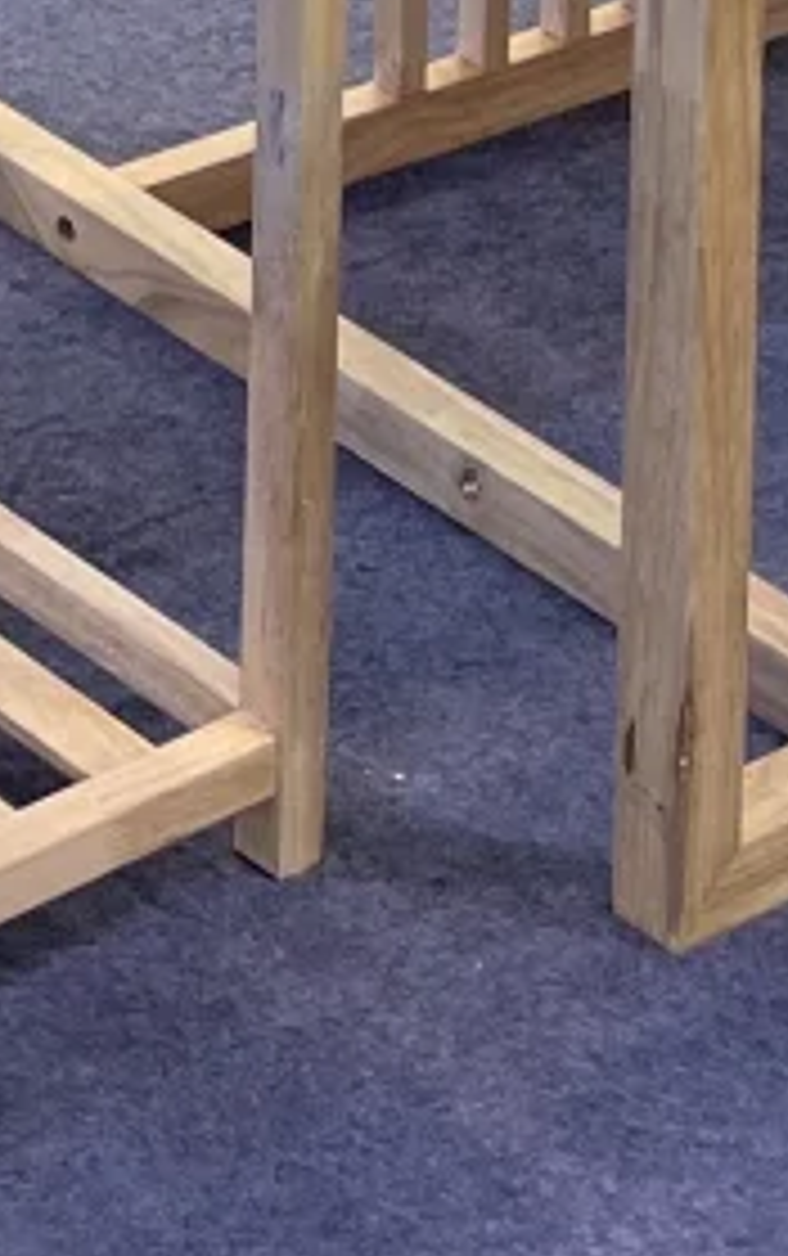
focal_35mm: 142
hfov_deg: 8.9
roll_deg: -0.7
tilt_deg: -3.4
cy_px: -1949
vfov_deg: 11.5
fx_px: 4867
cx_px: -581
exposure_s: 1/100
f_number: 1.6
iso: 50
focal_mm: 5.1
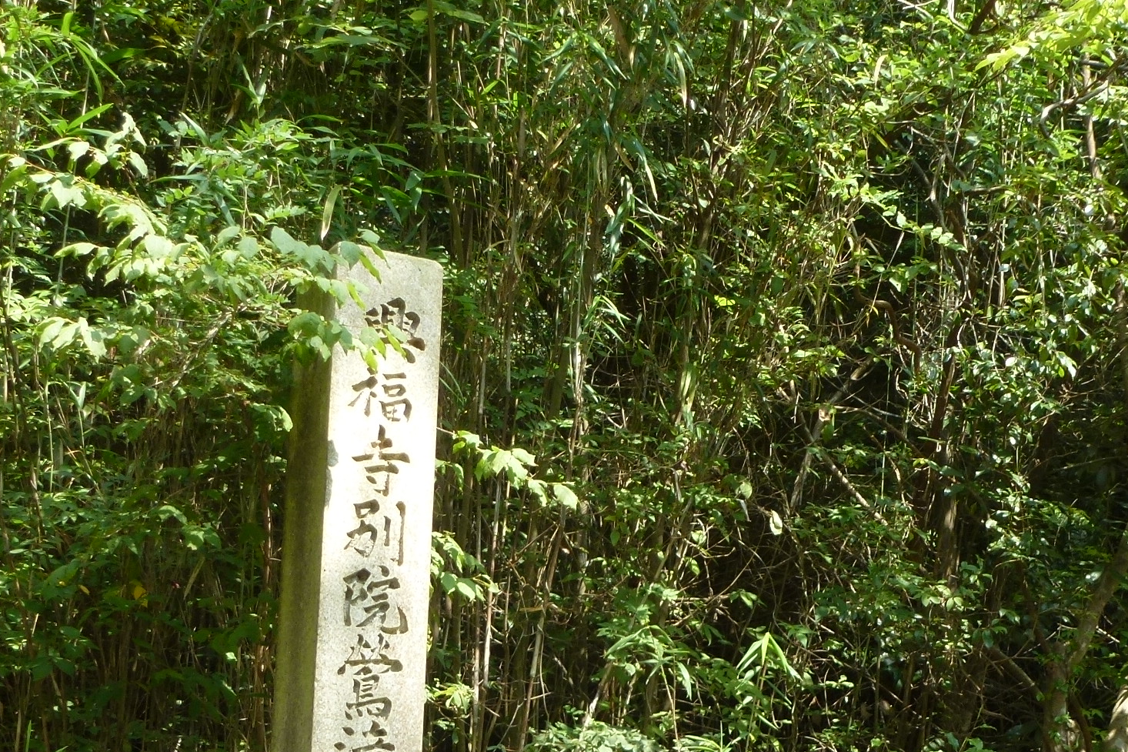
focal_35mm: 89
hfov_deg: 22.9
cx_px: 585
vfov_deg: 15.2
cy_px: 690
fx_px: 2788
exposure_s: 1/125
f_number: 4.1
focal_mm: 8.7
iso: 100
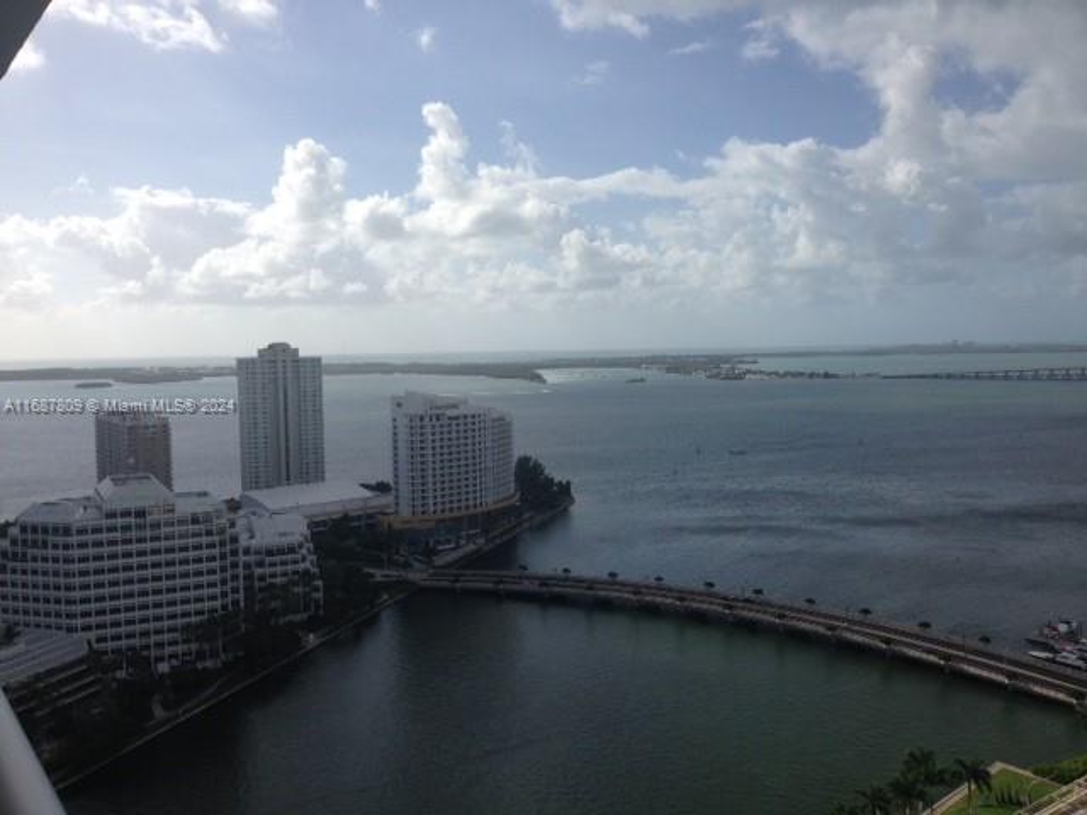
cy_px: 408
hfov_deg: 55.4
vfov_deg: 42.9
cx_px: 544
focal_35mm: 33
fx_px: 1036
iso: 50
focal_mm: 4.12
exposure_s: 1/3390
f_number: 2.4
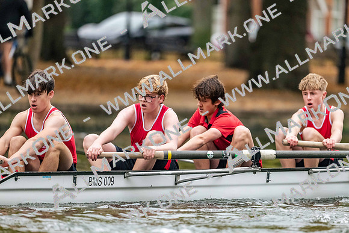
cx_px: 174
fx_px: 3879
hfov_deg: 5.2
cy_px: 116
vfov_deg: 3.4
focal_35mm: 400
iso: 5000
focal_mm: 400
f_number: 4.5
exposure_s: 1/2000
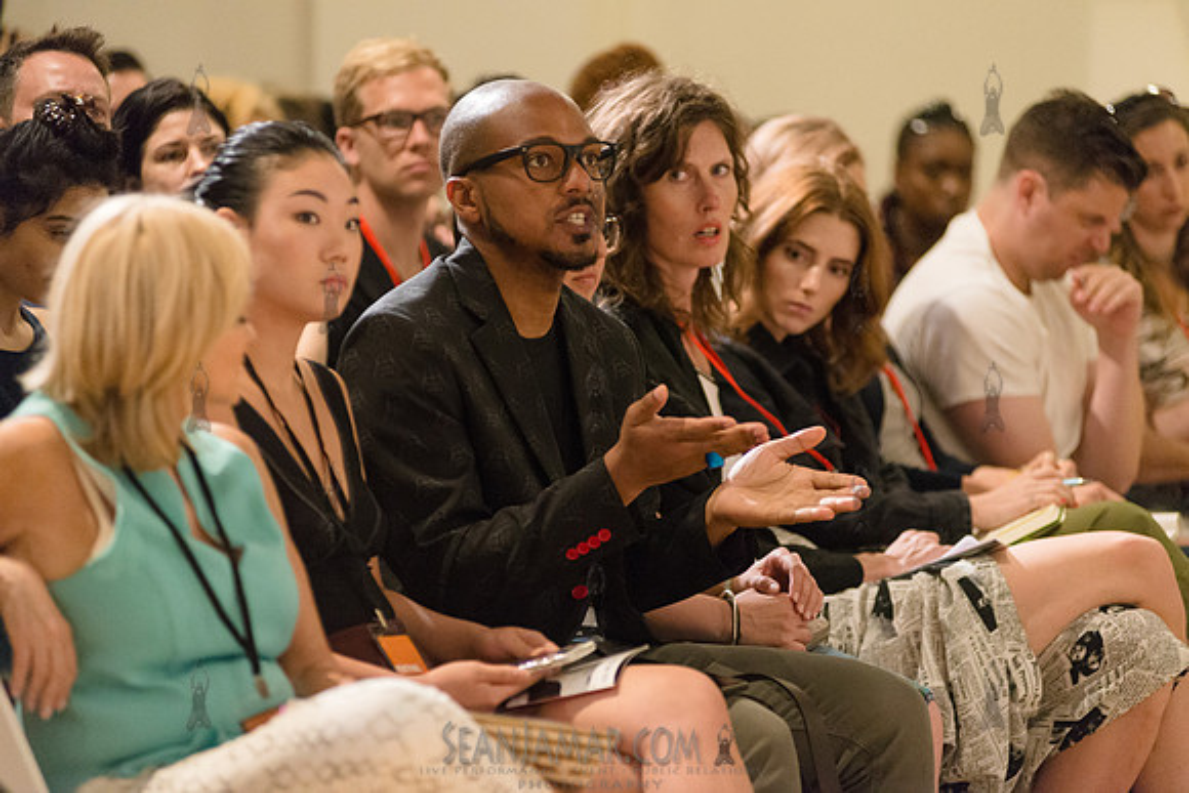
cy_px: 396
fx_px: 6111
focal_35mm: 185
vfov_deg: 7.4
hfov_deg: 11.1
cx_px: 594
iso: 4000
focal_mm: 185
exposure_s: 1/400
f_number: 2.8
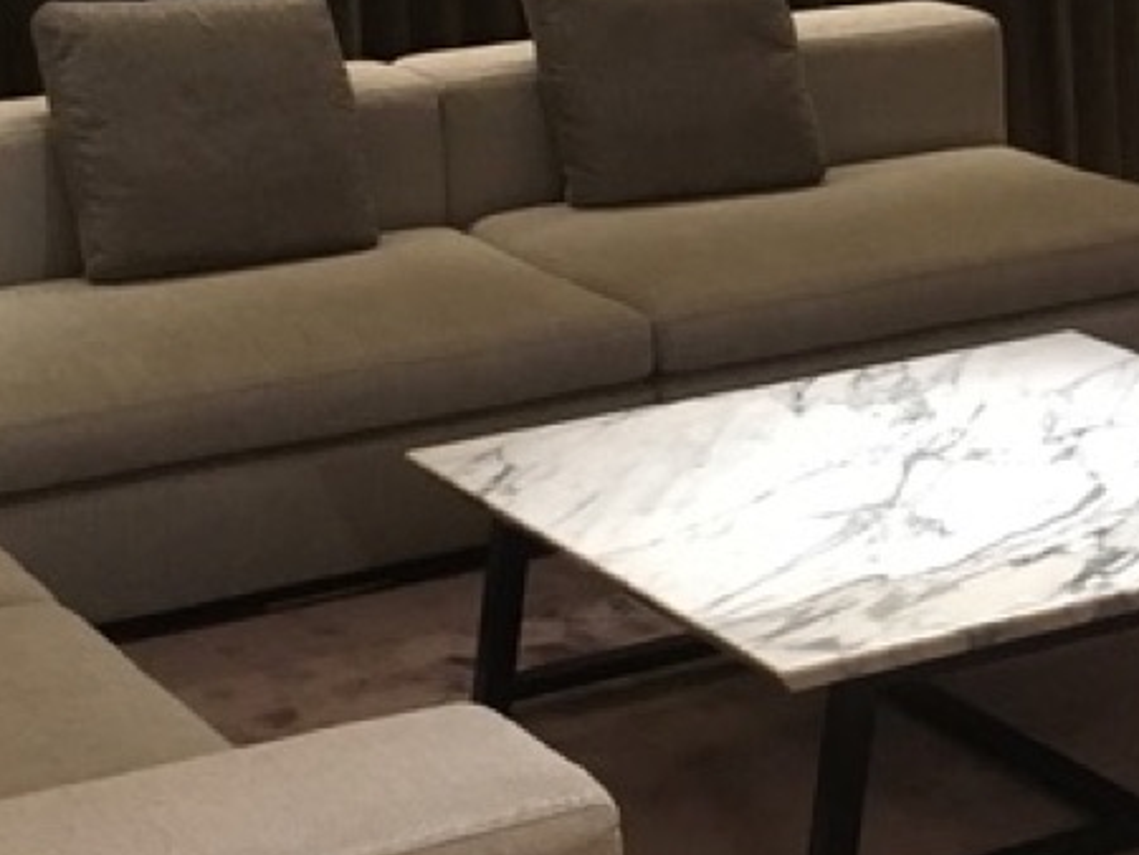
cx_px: 1114
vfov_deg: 14.2
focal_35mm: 103
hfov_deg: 18.6
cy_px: 89
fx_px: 3391
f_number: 2.2
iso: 200
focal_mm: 4.15
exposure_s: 1/20
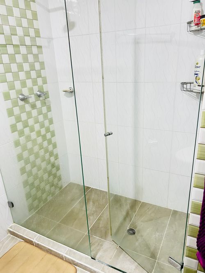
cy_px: 136
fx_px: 205
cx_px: 102
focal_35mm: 26
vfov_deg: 67.3
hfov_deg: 53.0
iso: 320
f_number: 1.5
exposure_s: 1/60
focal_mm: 5.7
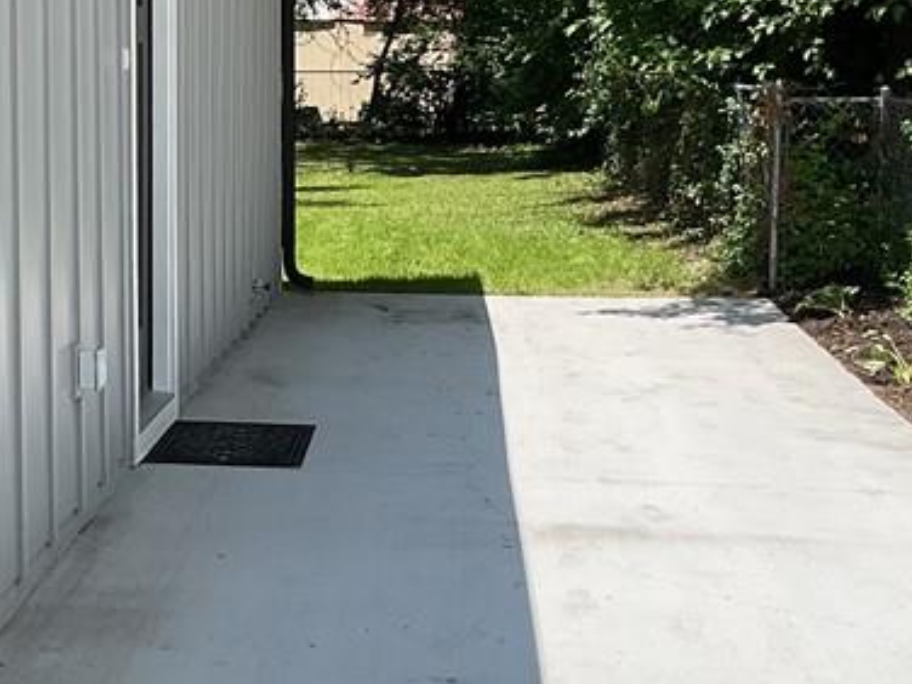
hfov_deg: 24.7
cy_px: 337
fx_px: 2081
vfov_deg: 18.7
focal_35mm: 79
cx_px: 349
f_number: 1.8
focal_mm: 3
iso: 16
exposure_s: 1/1912
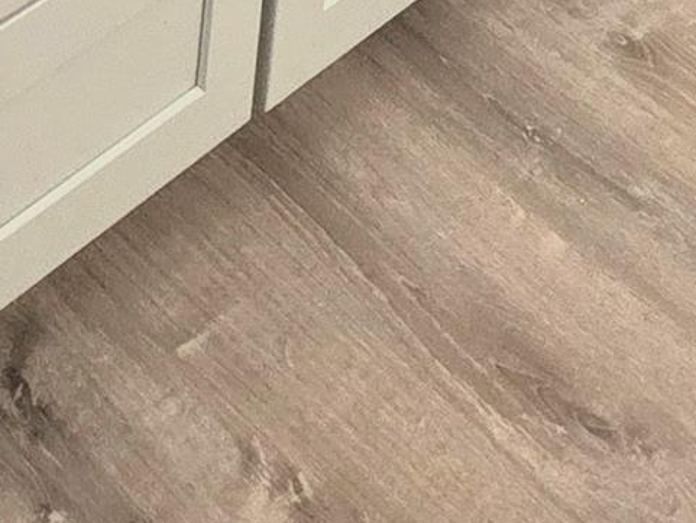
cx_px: -243
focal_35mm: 83
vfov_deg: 10.9
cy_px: -1092
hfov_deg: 21.1
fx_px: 1669
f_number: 1.9
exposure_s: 1/120
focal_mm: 2.2
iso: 200
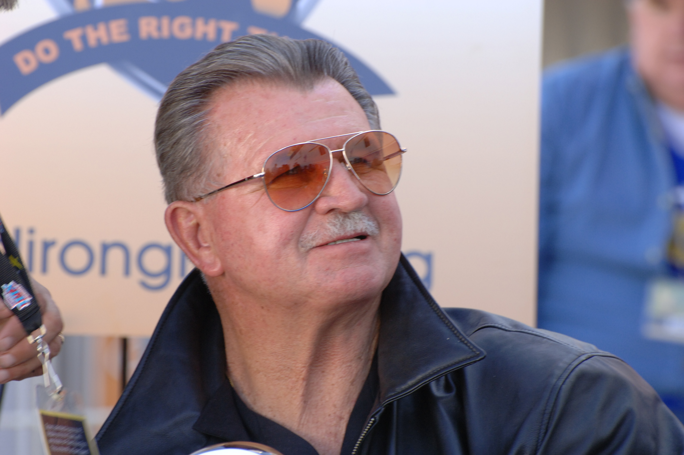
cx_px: 342
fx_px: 5693
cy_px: 228
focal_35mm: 300
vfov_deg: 4.6
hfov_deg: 6.9
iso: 400
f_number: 7.1
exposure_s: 1/200
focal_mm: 200
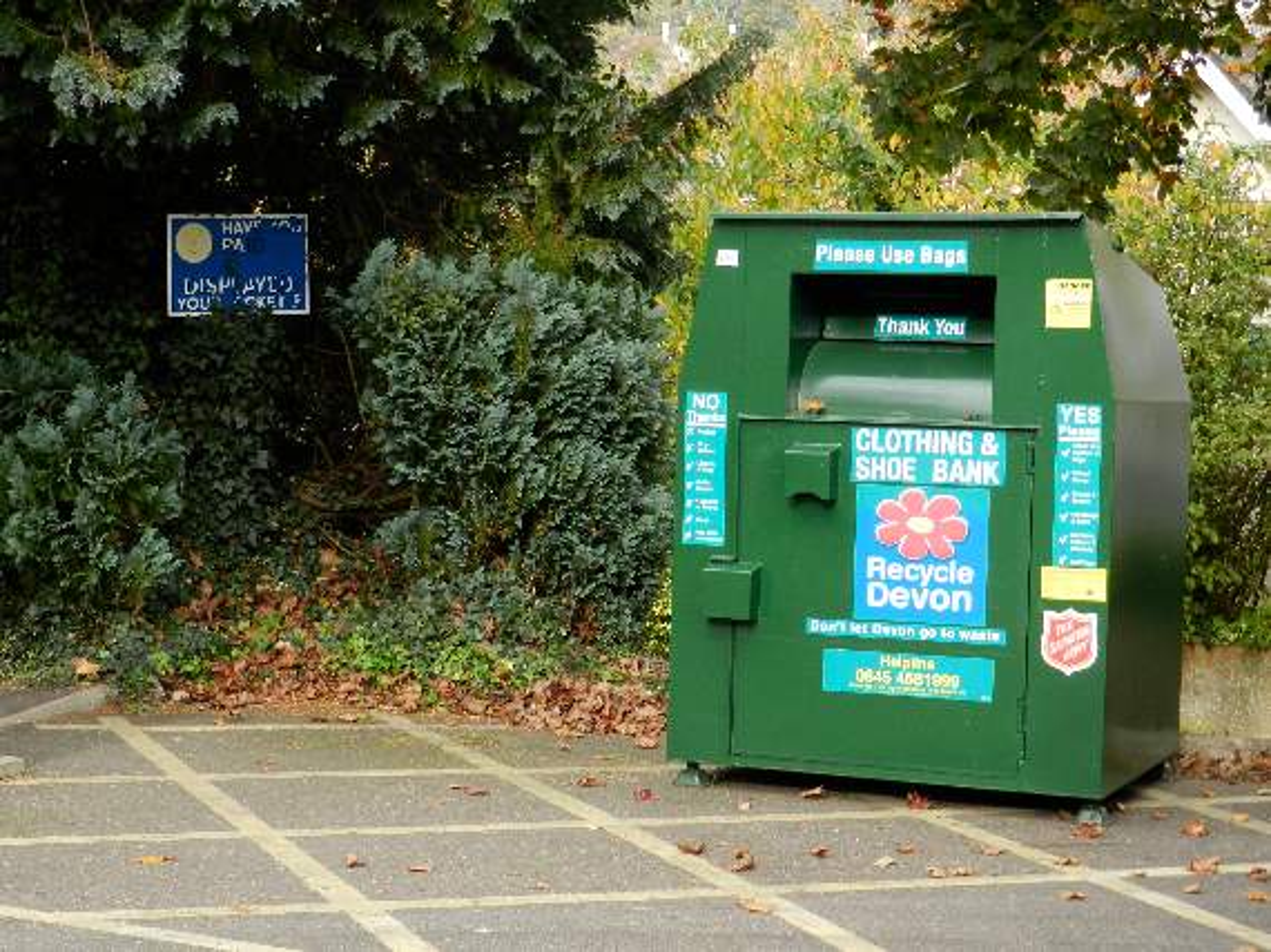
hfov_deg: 28.6
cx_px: 636
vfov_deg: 21.6
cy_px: 476
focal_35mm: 68
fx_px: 2496
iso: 160
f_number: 4.7
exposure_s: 1/100
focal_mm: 12.1
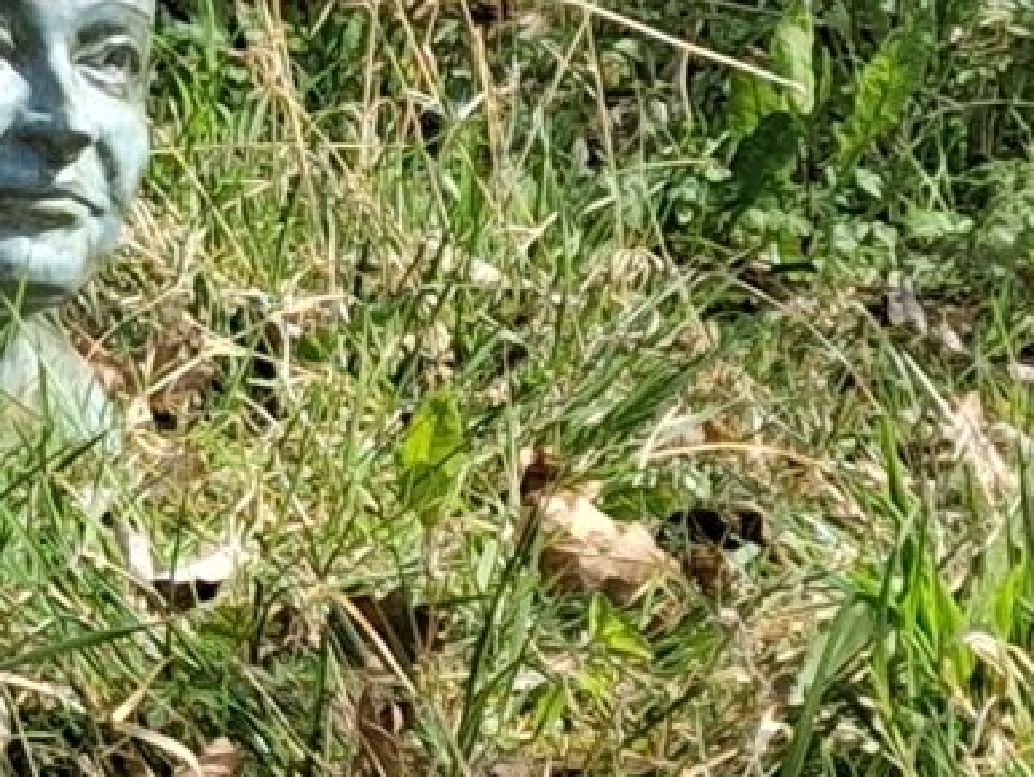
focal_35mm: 179
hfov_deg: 9.9
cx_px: -1278
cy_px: 212
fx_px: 5350
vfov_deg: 8.3
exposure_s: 1/303
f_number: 1.8
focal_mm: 4
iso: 20
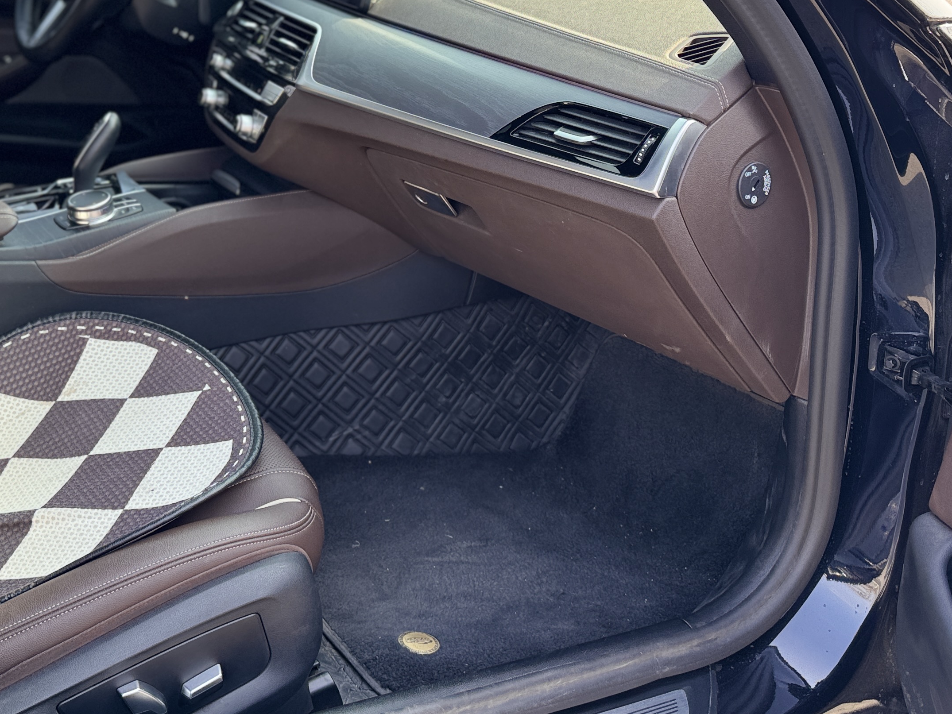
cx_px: 289
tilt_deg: -15.0
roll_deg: -0.7
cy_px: 201
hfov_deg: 41.3
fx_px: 1238
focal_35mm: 45
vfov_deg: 31.7
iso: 80
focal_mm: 6.76
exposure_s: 1/422
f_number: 1.78
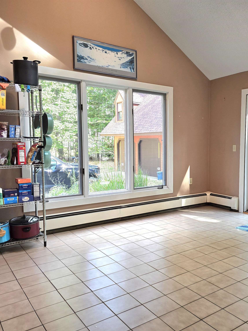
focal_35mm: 31
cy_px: 167
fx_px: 296
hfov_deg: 44.1
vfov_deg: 58.4
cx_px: 183
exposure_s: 1/120
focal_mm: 6.3
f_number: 1.7
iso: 125
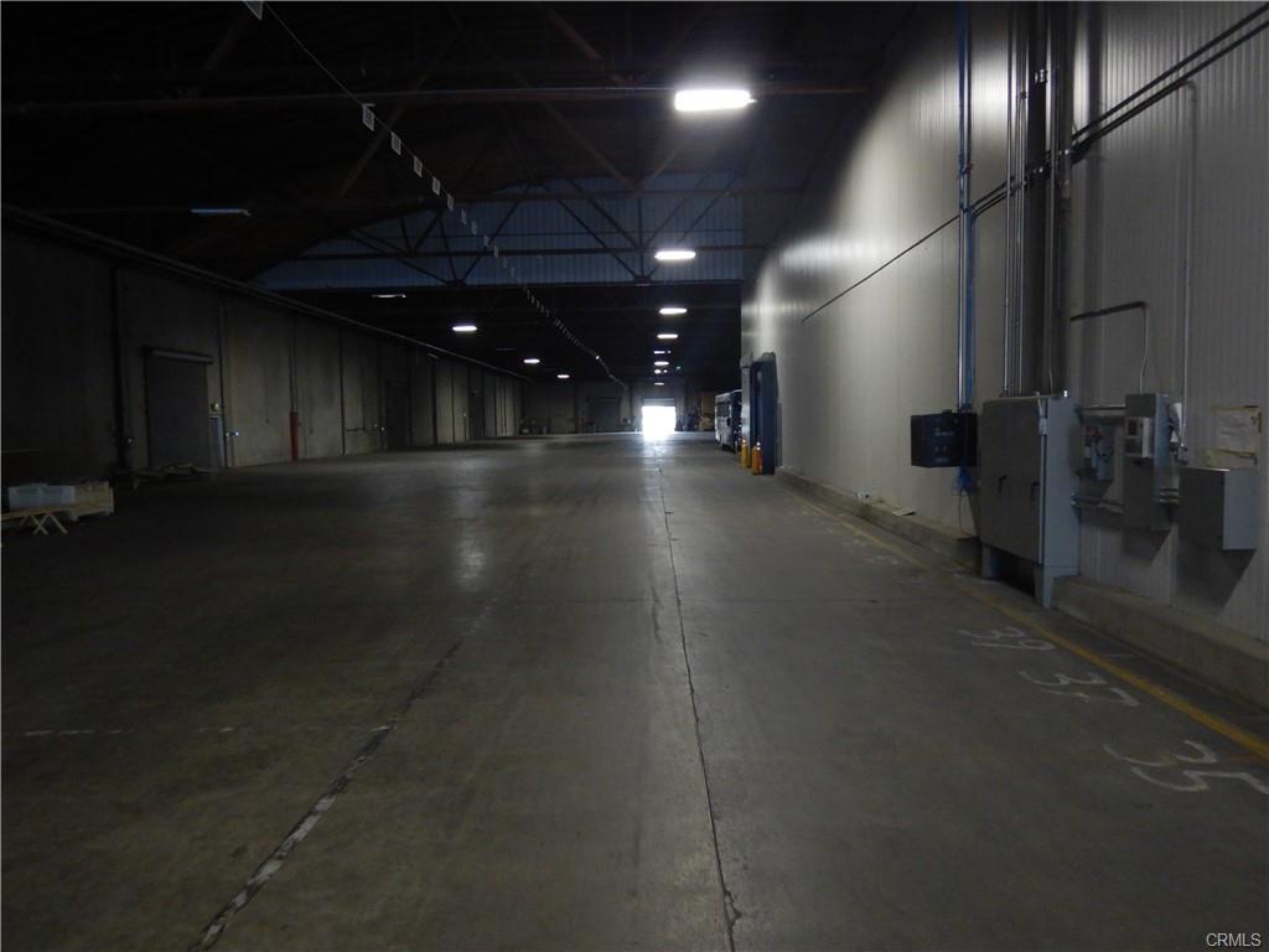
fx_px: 880
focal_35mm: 24
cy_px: 476
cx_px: 634
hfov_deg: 71.6
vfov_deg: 56.8
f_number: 2.8
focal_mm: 4.3
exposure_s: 1/15
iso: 400
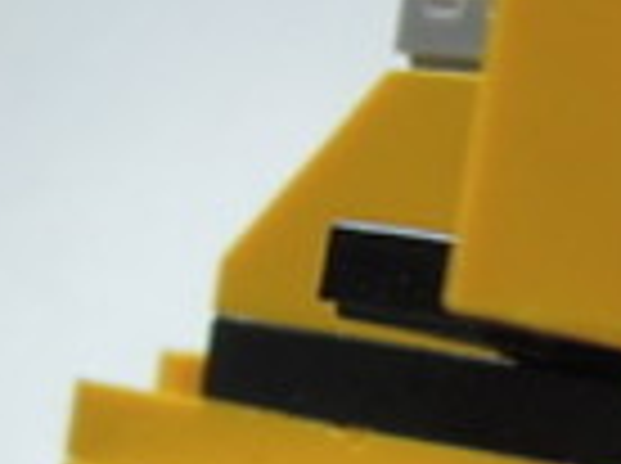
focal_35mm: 157
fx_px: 2812
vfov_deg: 9.1
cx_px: 1197
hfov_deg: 11.5
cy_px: 746
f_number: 2.8
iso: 160
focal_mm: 4.3
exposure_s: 1/250
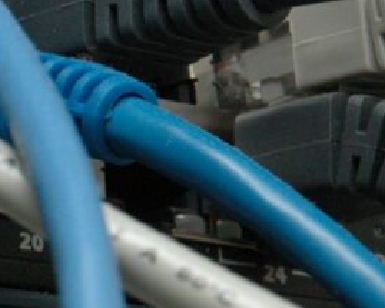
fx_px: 6399
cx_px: -269
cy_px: 214
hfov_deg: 3.4
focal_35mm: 562
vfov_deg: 2.8
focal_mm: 105
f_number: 14
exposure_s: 1/60
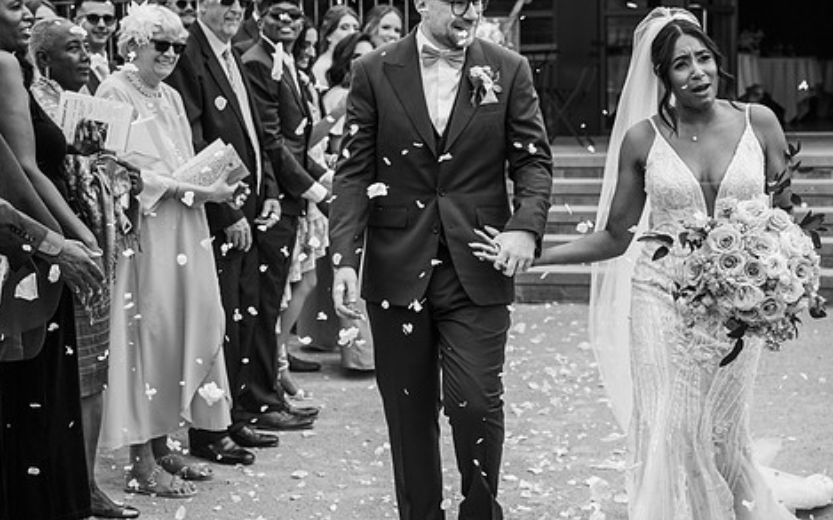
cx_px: 494
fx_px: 1657
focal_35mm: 73
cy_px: 259
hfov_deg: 28.2
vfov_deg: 17.8
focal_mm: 58
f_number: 5
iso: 280
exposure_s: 1/1000
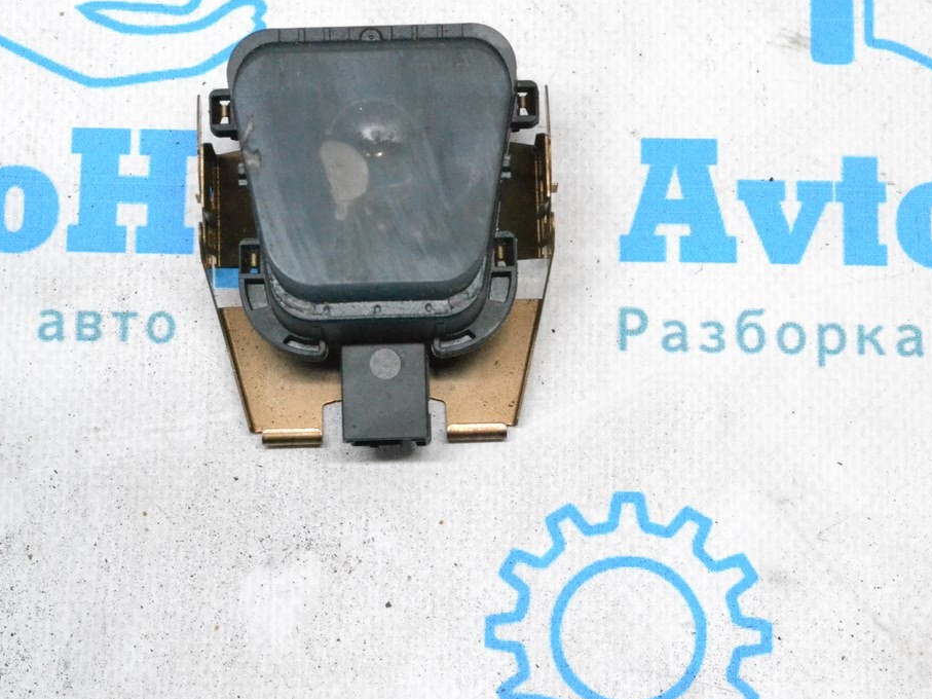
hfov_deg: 21.9
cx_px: 436
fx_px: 2411
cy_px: 350
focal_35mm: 90
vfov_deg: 16.5
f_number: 11
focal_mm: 55
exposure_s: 1/160
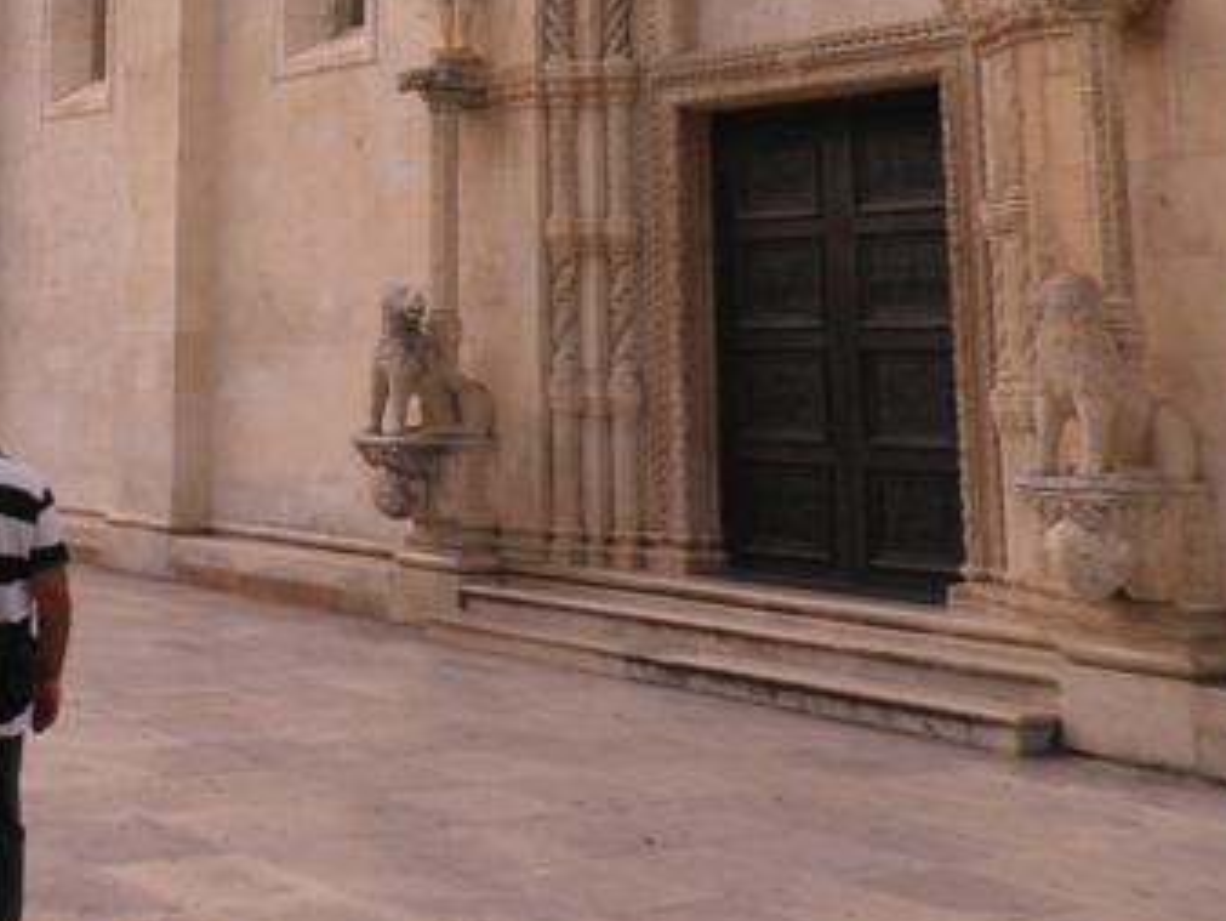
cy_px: -29
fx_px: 2019
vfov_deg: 24.4
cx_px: 55
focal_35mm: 57
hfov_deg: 31.7
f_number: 8.3
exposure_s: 1/100
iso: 64
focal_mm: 4.3
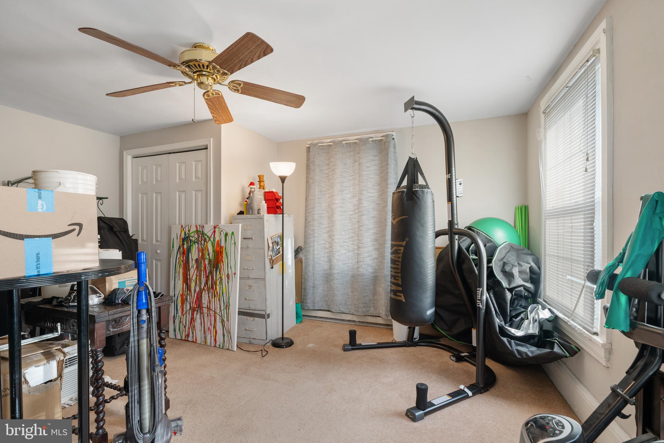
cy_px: 222
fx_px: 295
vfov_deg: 73.7
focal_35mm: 16
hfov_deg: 96.7
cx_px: 332
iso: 400
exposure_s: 1/2.5
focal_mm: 16
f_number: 8
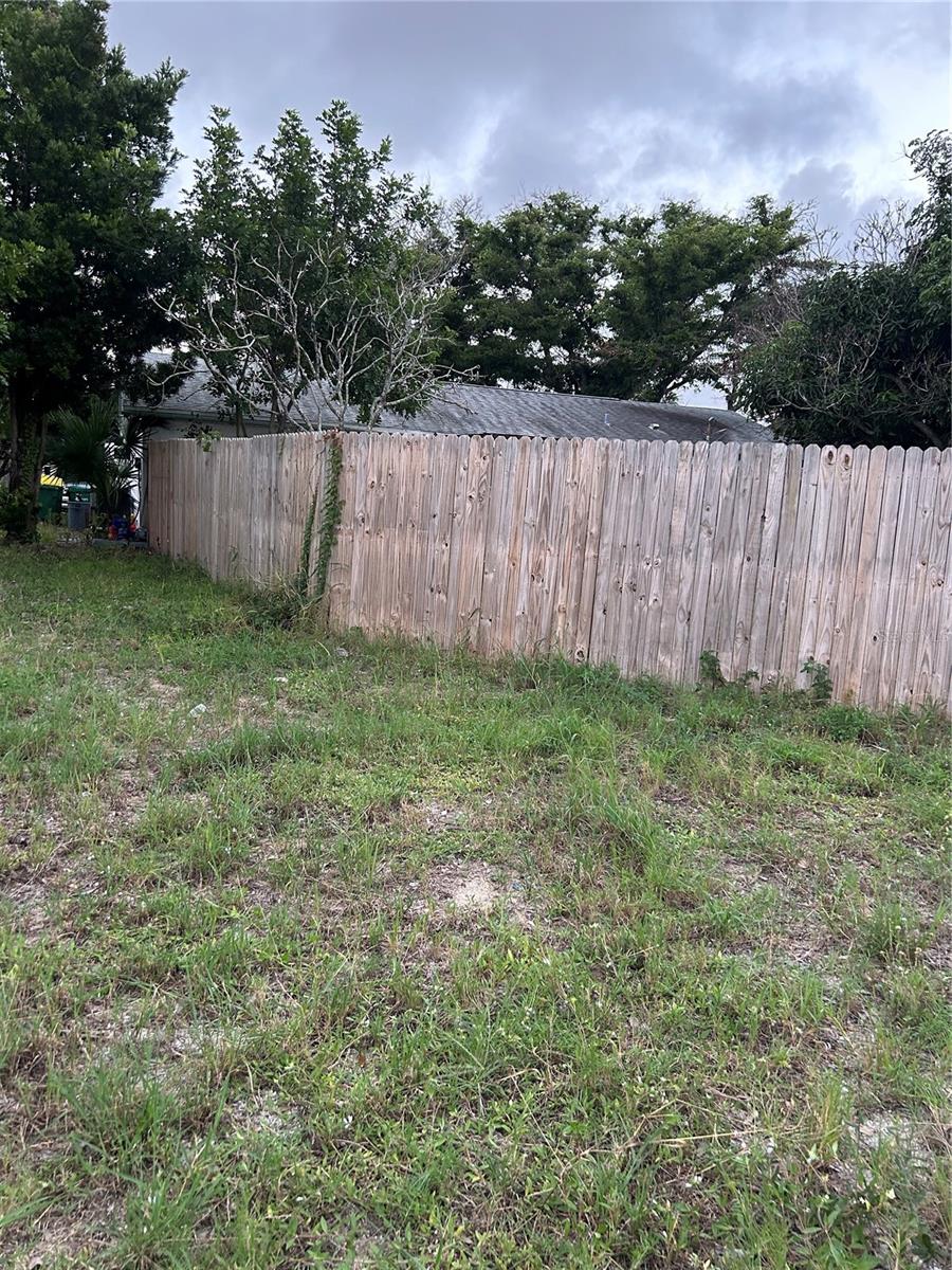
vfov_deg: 67.3
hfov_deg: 53.1
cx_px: 476
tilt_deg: -7.8
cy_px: 635
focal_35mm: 26
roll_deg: -3.1
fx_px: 953
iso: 200
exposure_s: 1/60
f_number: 1.5
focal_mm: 5.7
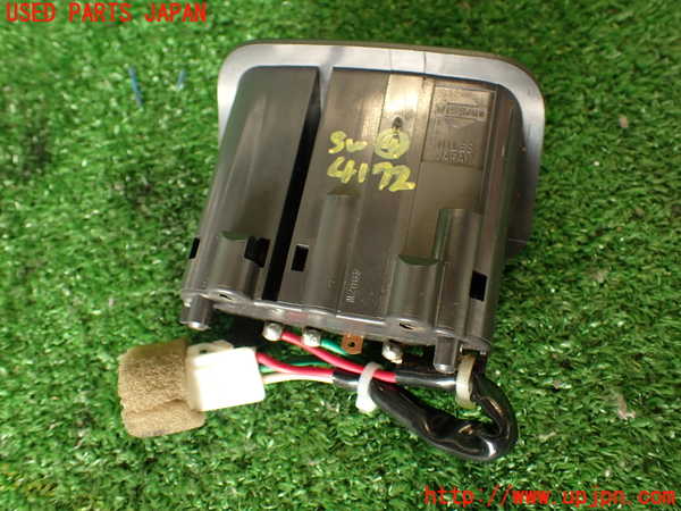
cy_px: 256
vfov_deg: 44.2
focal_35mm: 32
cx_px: 340
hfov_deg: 56.8
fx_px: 630
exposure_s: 1/60
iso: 200
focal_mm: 5.79
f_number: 2.4
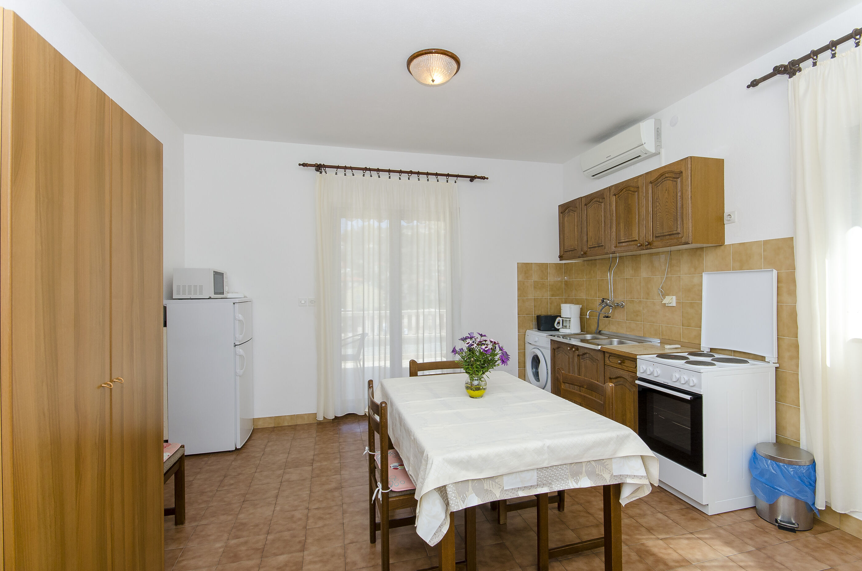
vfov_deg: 71.8
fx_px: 394
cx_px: 431
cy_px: 286
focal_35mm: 16
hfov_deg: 95.1
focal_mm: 11
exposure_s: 1/200
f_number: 8
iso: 320
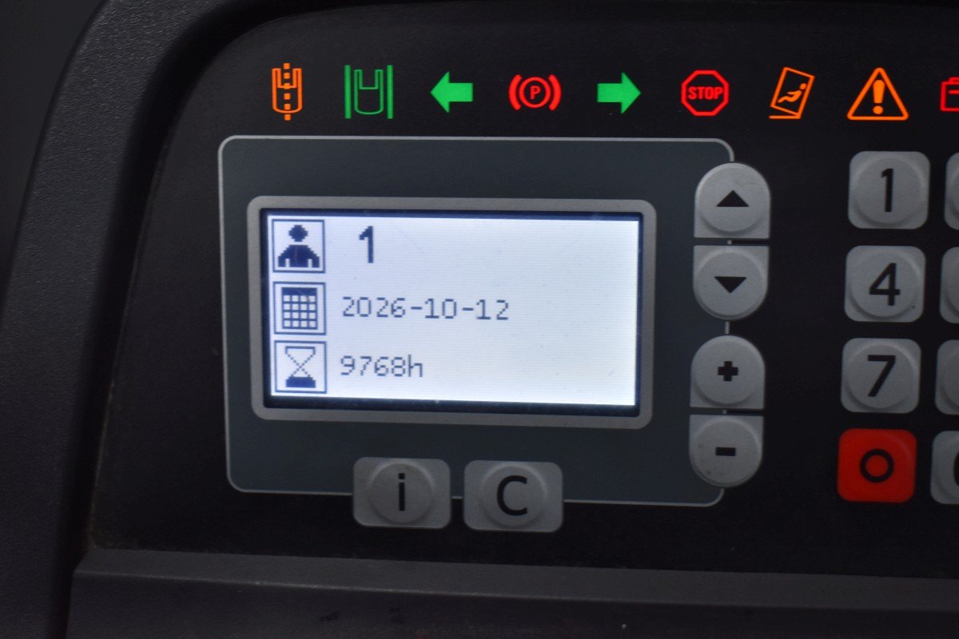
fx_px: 1518
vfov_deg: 23.8
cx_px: 480
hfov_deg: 35.1
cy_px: 320
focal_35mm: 57
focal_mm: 38
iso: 640
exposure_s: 1/60
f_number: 4.8
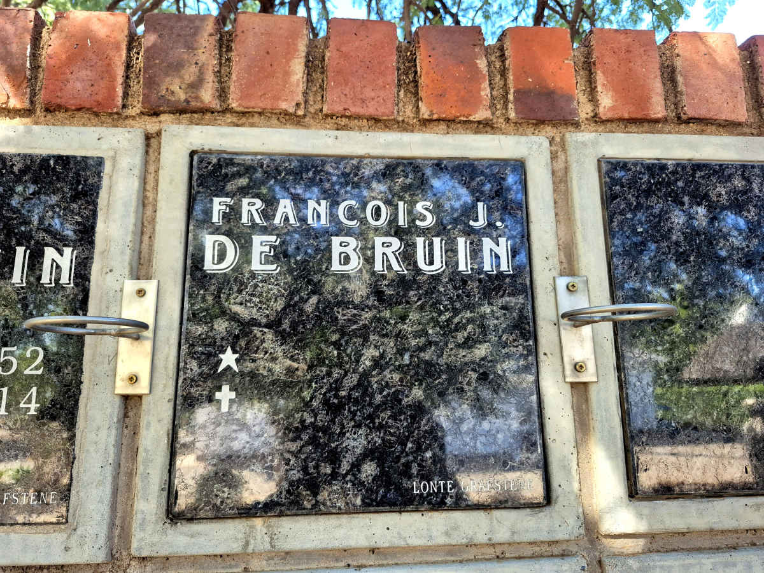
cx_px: 382
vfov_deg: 58.9
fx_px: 508
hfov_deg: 73.9
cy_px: 286
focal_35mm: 23
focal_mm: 5.4
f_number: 1.8
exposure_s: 1/180
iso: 160
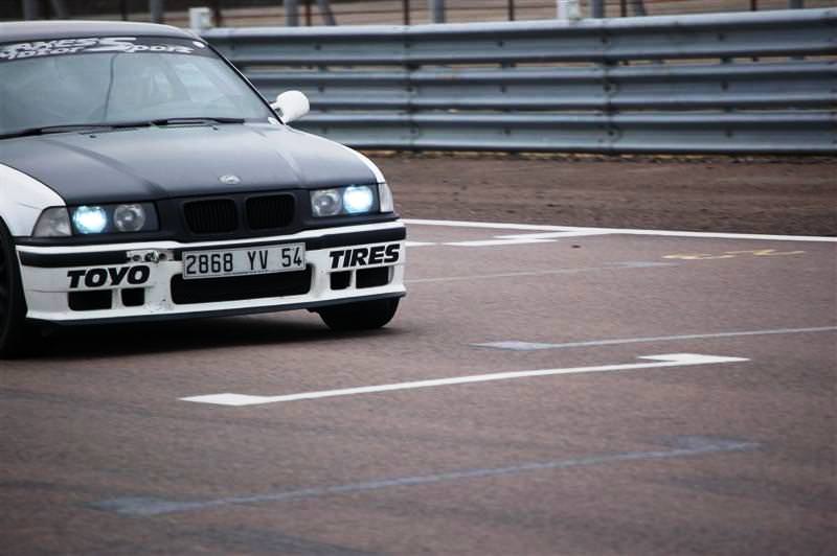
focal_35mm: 300
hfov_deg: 6.9
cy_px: 278
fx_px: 6969
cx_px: 418
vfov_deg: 4.6
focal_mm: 200
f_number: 5.6
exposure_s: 1/1000
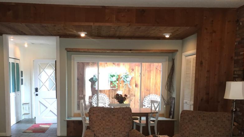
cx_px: 110
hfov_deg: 49.3
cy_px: 106
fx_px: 265
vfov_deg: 28.5
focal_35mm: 41
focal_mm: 4.15
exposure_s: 1/30
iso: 40
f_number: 2.2
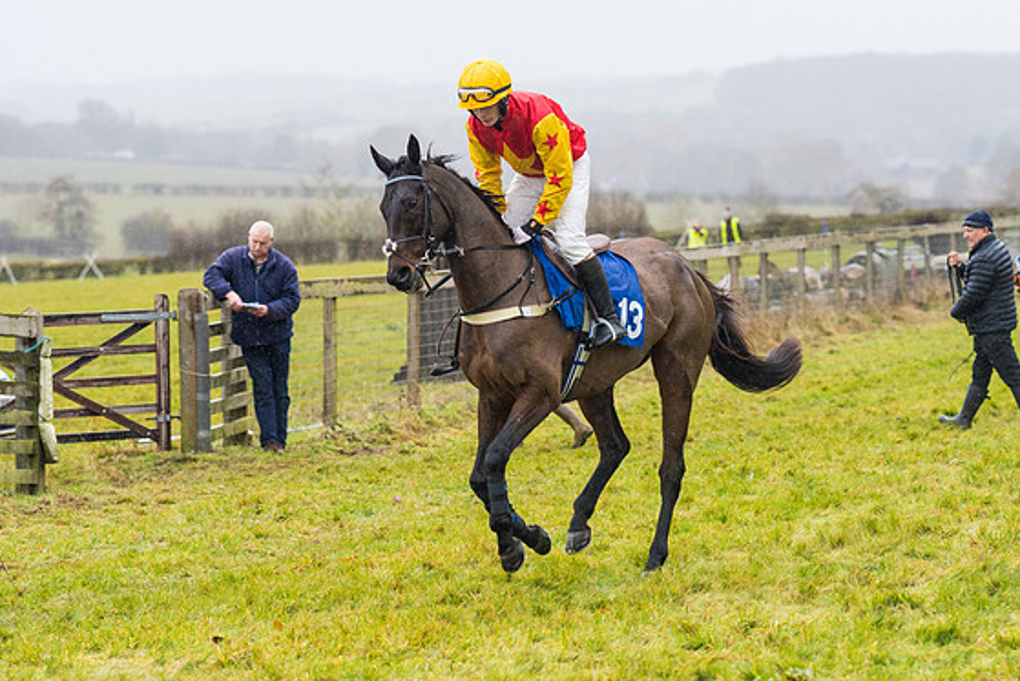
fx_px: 4903
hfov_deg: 11.9
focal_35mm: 173
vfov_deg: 7.9
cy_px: 406
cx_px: 502
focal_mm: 135
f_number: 4
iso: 800
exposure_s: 1/1000
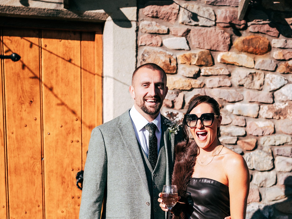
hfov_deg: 31.2
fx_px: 523
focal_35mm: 62
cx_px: 151
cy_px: 212
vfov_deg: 22.8
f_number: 1.6
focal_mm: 35
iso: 100
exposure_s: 1/8000
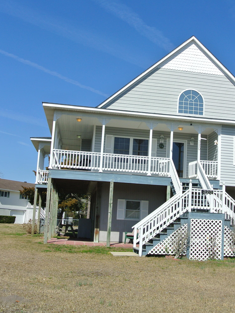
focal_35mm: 45
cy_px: 156
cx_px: 157
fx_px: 407
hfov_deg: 31.9
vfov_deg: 42.1
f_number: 5
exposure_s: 1/1000
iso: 100
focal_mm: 11.8
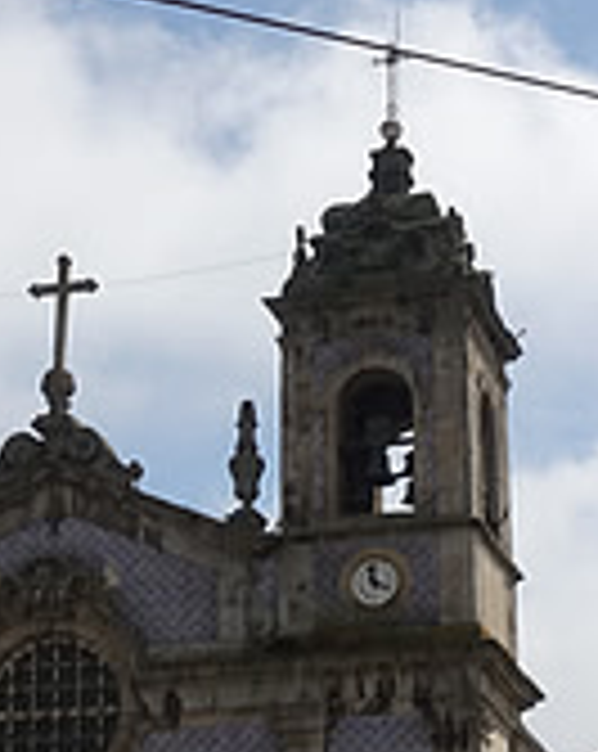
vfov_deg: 17.3
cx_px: 79
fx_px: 2462
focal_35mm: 111
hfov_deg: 13.7
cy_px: 311
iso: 125
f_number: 5.6
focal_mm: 12.35
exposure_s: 1/125
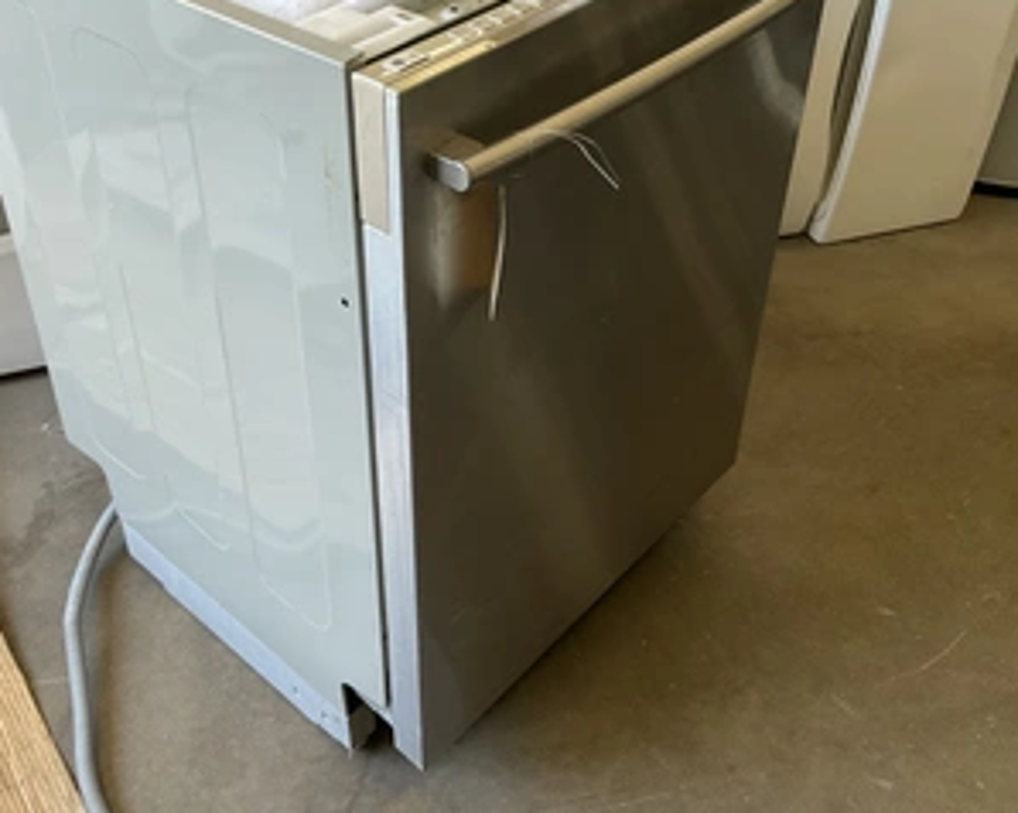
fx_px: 1144
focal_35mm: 38
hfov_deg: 47.8
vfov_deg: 38.9
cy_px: 304
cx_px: 424
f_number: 1.8
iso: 64
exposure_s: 1/120
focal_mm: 3
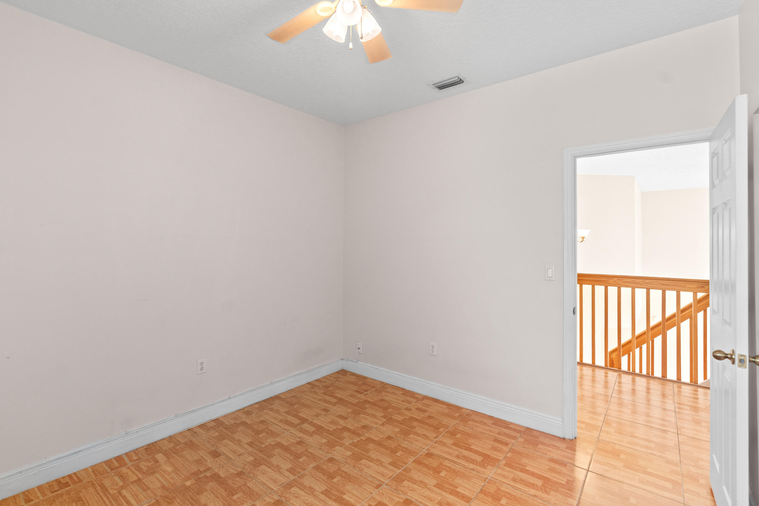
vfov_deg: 73.7
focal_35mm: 16
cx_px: 380
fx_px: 337
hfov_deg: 96.7
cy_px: 253
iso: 320
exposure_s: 1/15
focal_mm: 16
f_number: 5
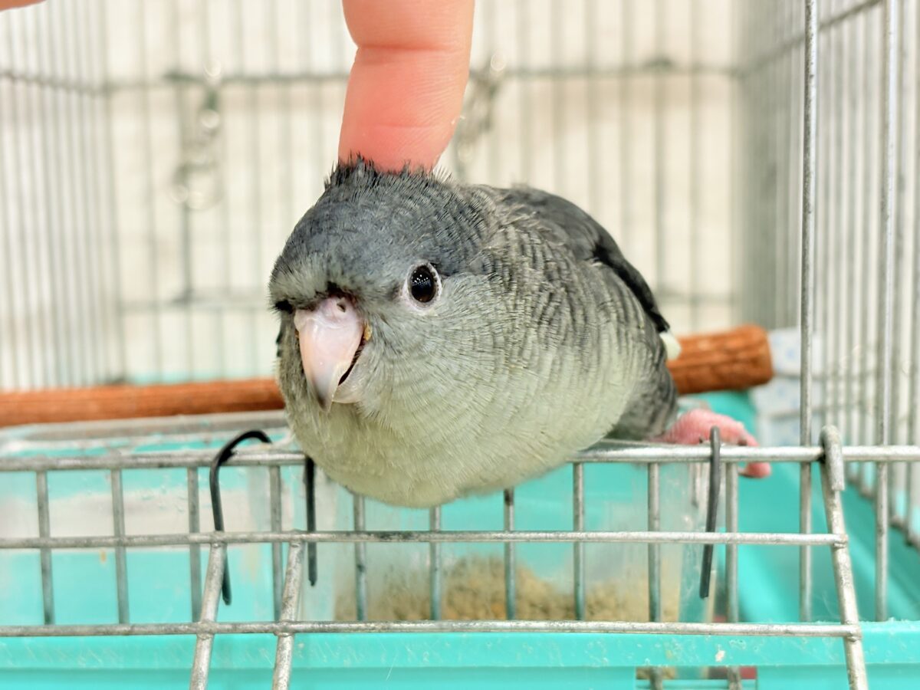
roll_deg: +2.0
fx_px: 1382
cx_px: 460
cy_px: 345
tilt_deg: -5.2
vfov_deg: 28.0
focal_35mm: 52
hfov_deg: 36.8
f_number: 1.6
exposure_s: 1/50
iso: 100
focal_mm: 5.96
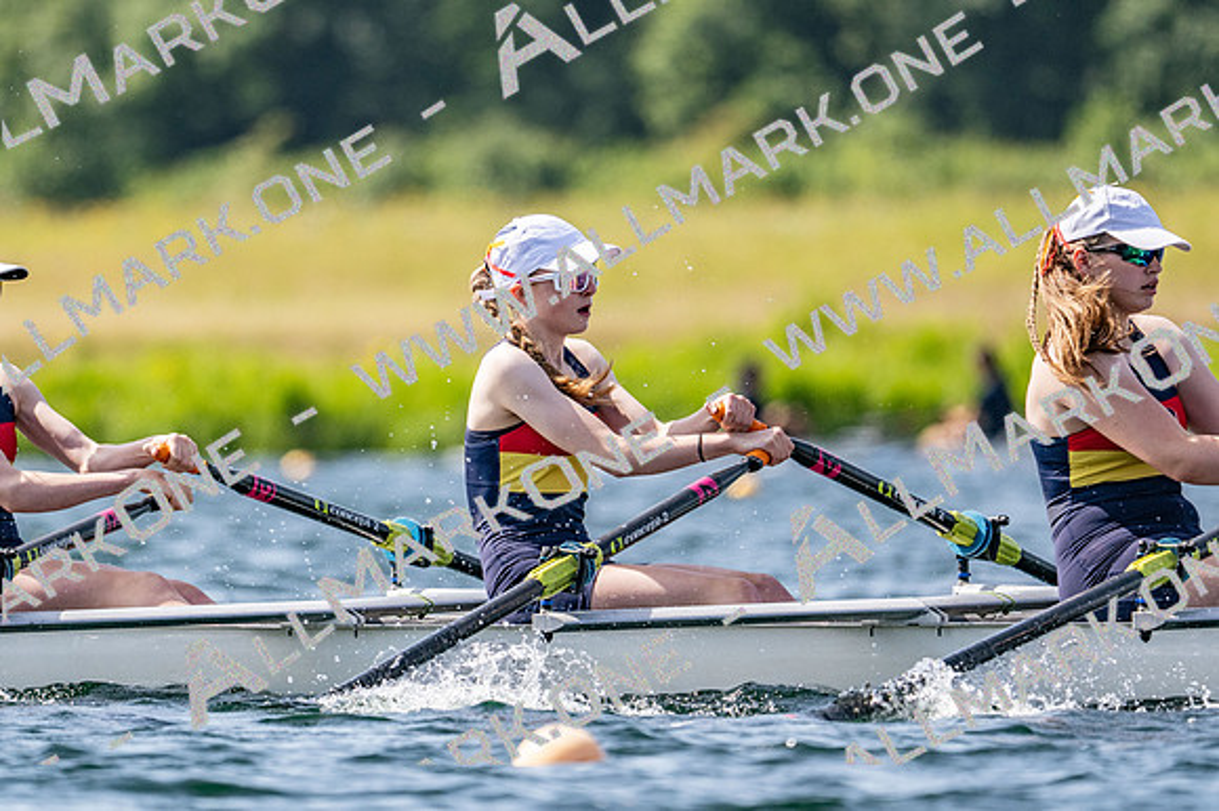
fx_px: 20304
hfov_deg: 3.4
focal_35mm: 600
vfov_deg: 2.3
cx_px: 610
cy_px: 406
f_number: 4.5
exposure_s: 1/2500
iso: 280
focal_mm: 400
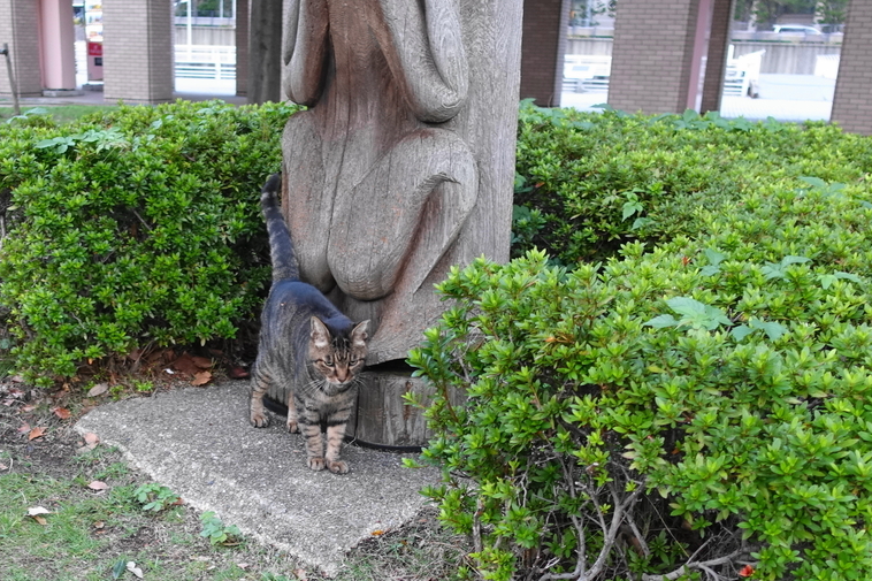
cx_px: 328
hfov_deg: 50.2
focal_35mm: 38
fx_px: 920
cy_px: 337
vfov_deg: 35.0
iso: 320
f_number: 1.8
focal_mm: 8.8
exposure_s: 1/30
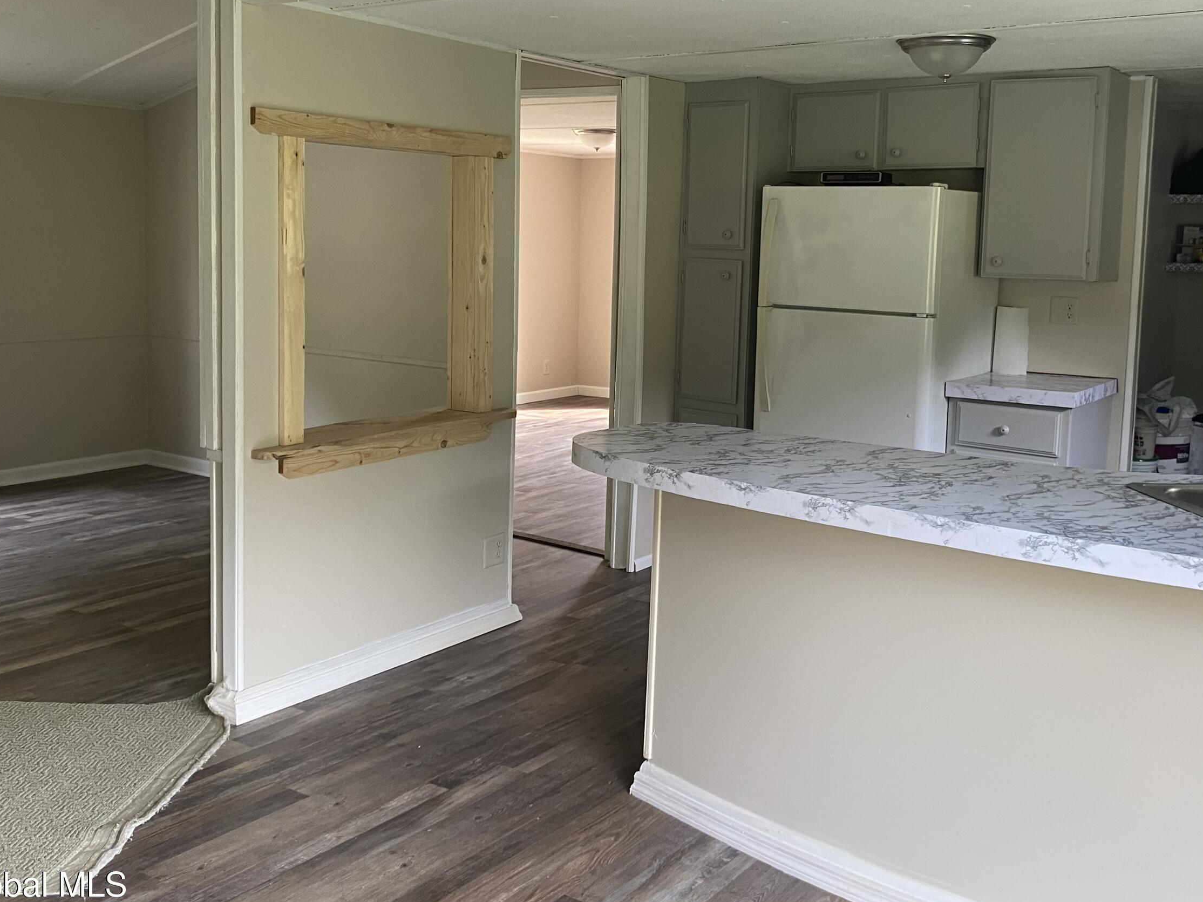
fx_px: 1216
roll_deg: -0.4
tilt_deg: -5.9
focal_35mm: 35
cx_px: 647
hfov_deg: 52.6
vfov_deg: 40.4
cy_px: 333
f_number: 1.8
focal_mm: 4.25
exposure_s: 1/89
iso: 125
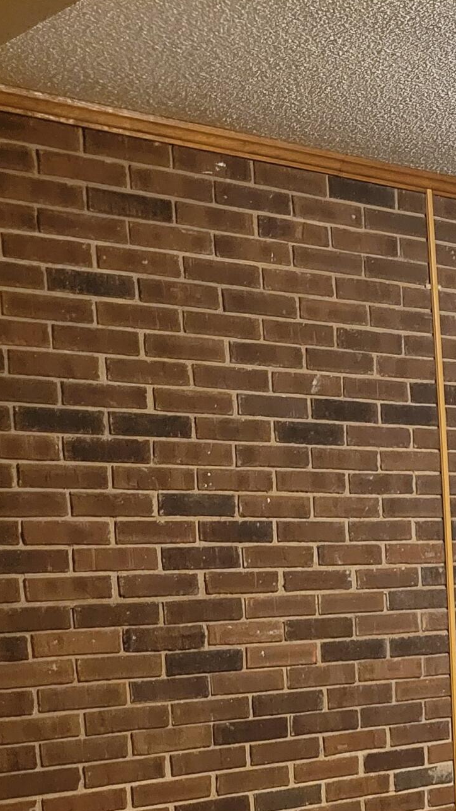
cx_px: 942
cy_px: 701
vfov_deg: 30.7
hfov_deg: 14.7
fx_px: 1419
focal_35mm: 66
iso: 640
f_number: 1.8
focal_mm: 5.4
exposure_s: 1/40
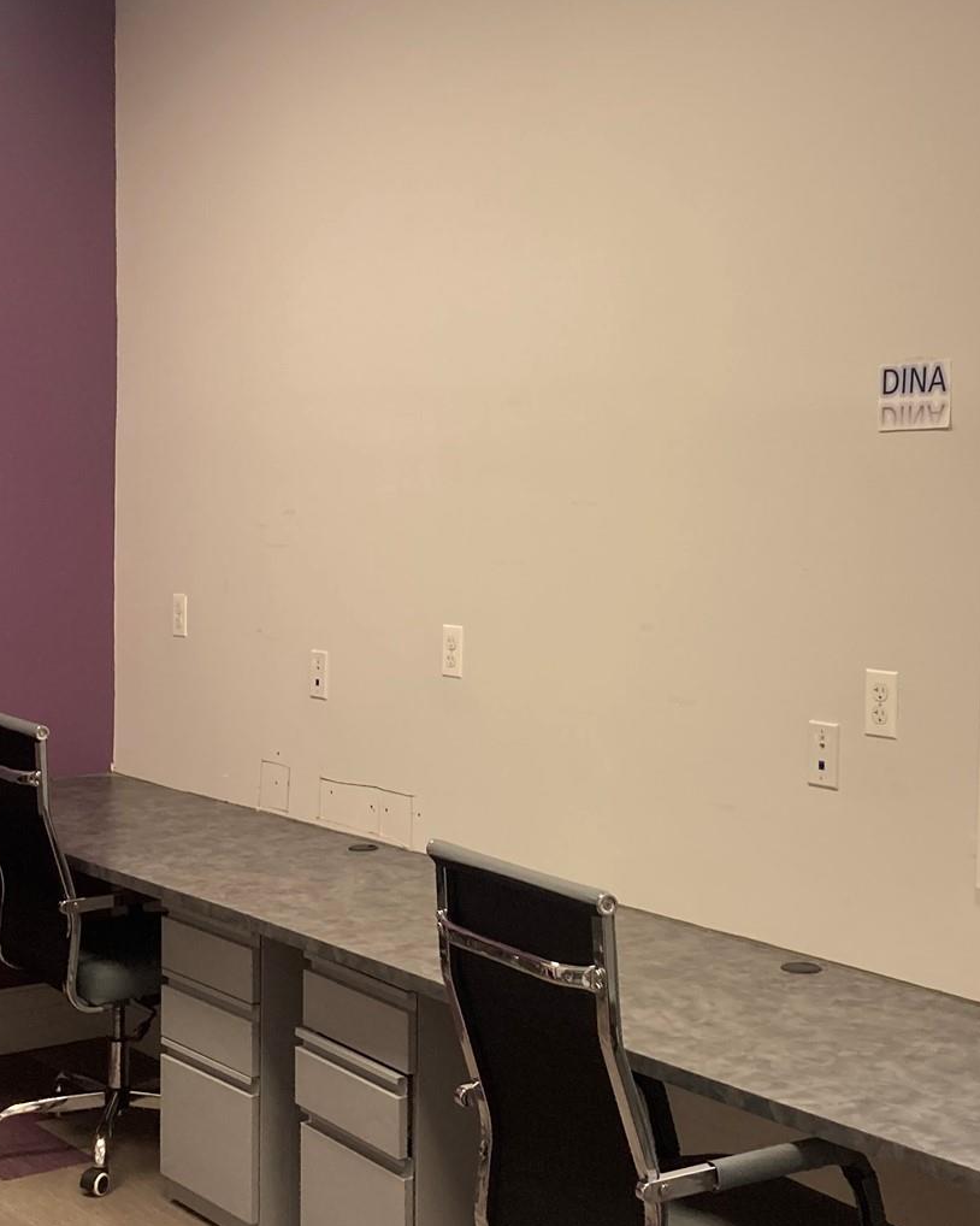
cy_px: 613
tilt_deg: -3.8
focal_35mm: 55
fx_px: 1995
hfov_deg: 27.6
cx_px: 443
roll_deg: -2.0
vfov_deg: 34.2
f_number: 1.8
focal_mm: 3.99
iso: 80
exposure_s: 1/121
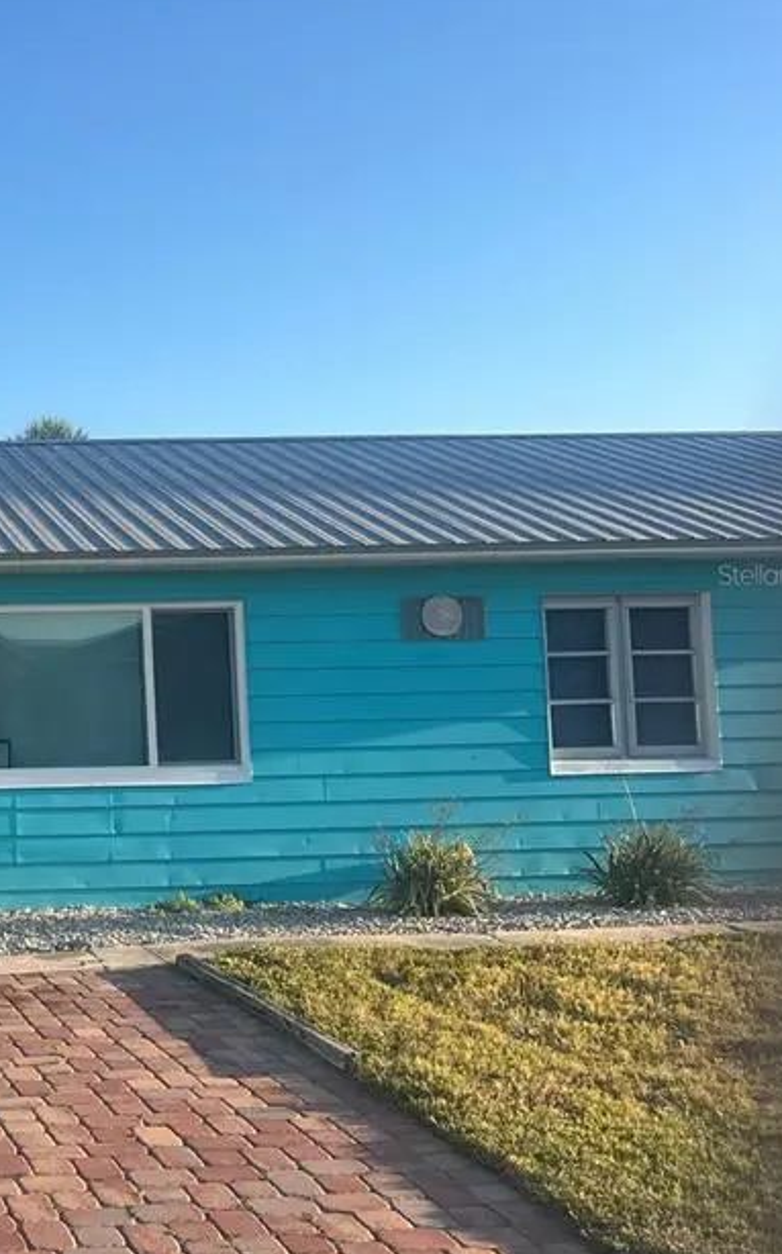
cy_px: 574
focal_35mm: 46
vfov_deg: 43.5
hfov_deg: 24.7
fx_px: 1571
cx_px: -204
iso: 50
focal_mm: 5.7
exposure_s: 1/2123
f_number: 1.5
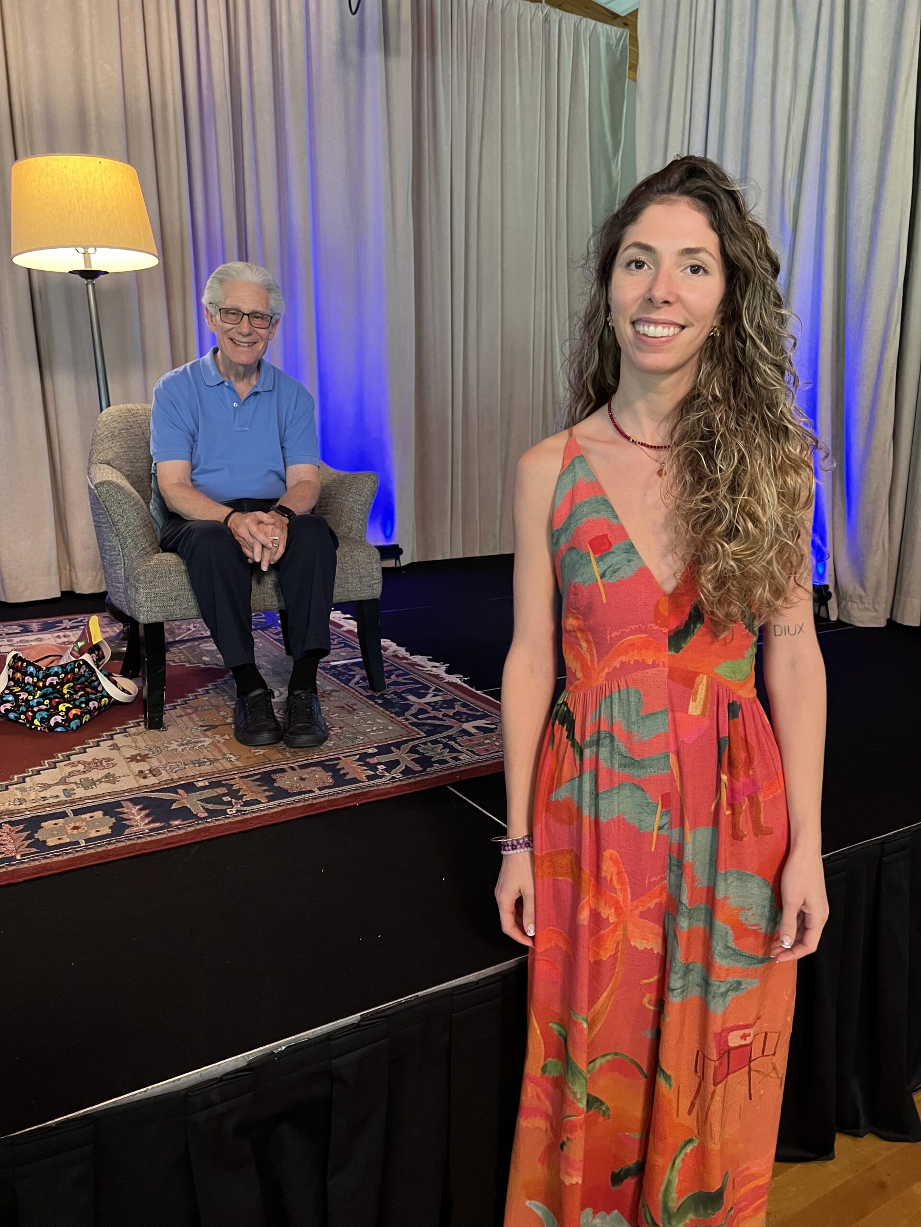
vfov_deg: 67.3
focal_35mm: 26
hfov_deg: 53.1
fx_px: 922
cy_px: 614
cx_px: 460
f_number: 1.5
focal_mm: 5.7
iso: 400
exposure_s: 1/40
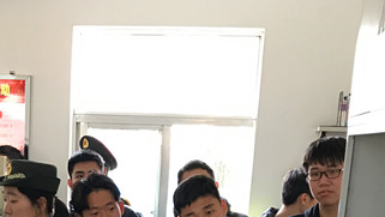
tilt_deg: -13.9
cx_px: 86
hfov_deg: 27.4
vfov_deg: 14.7
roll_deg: -2.6
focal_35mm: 76
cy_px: 332
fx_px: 776
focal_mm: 3.99
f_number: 1.8
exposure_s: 1/20
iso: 40
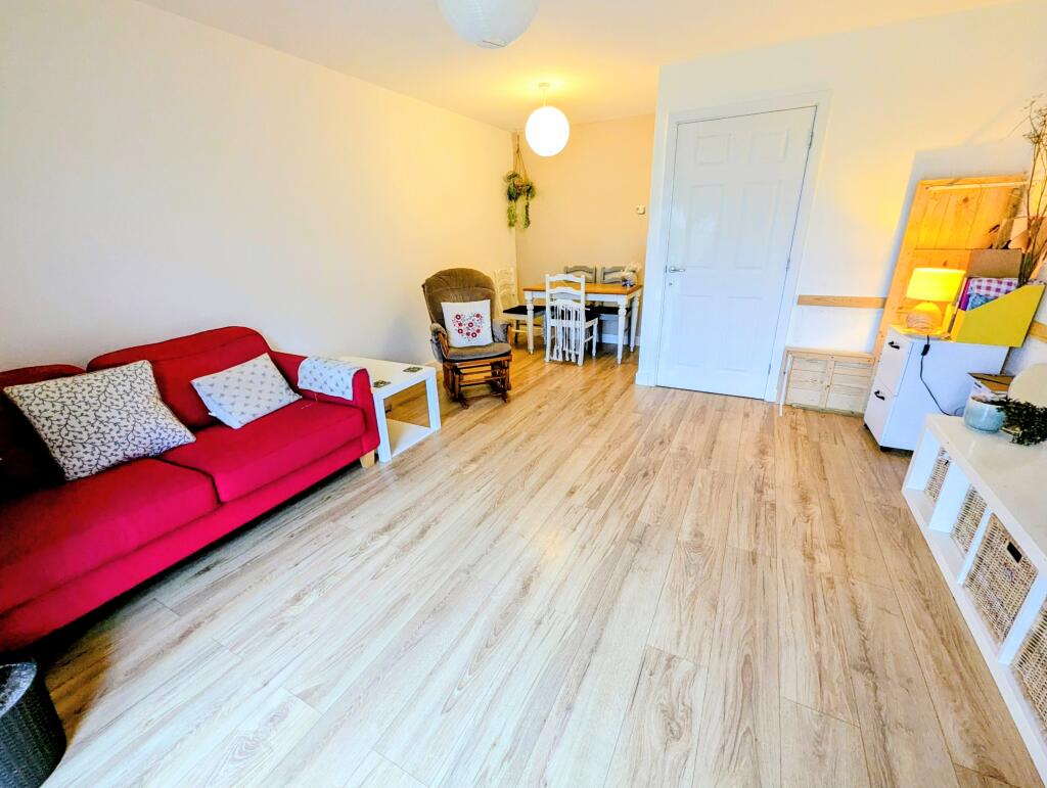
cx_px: 524
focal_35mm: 13
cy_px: 394
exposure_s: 1/29.5
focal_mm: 1.95
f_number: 2.2
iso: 195
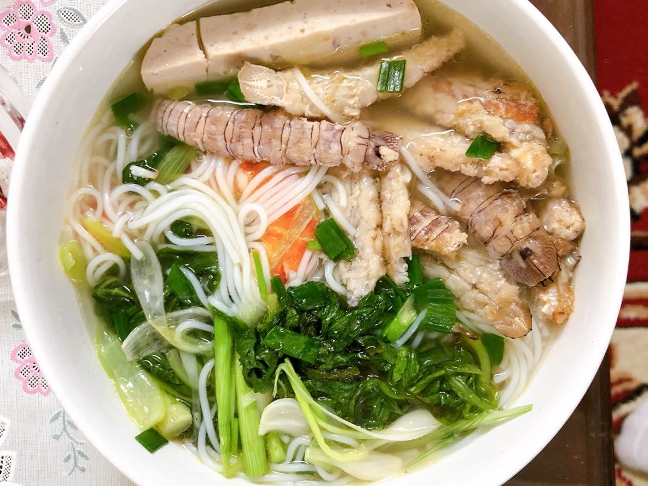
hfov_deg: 60.0
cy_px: 238
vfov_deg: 46.8
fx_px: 562
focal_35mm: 30
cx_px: 325
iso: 64
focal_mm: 4
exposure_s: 1/17
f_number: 1.8
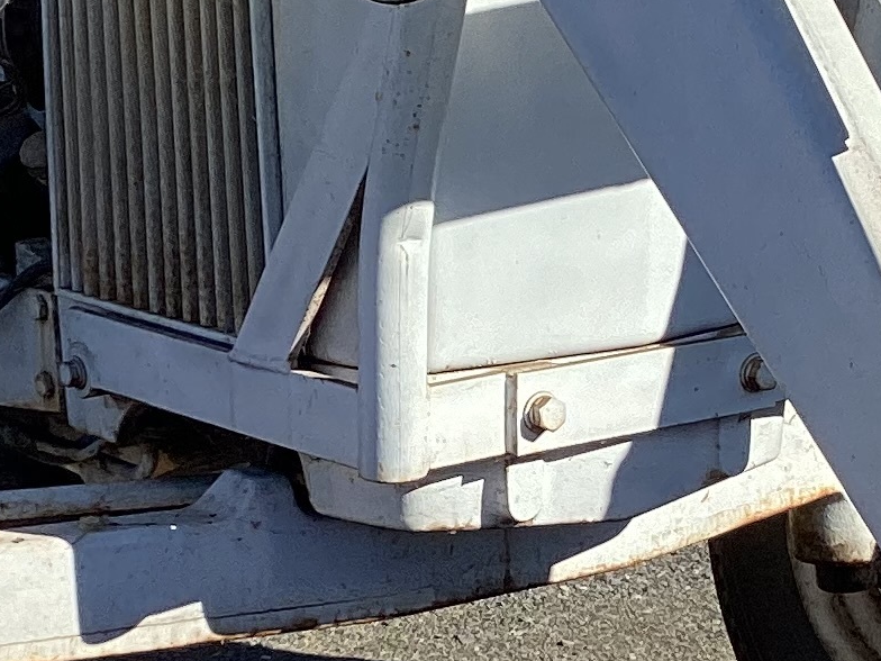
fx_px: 3283
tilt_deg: -16.2
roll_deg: -0.6
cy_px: 489
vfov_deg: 11.5
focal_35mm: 129
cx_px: 490
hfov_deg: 15.3
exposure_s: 1/1381
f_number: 2.4
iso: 25
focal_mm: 3.3
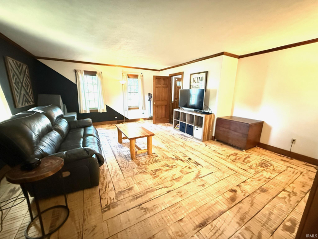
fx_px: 129
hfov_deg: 102.1
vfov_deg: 85.7
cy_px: 120
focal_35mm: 14
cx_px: 159
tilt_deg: -12.2
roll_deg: -1.4
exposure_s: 1/30
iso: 1600
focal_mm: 2.22
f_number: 2.2
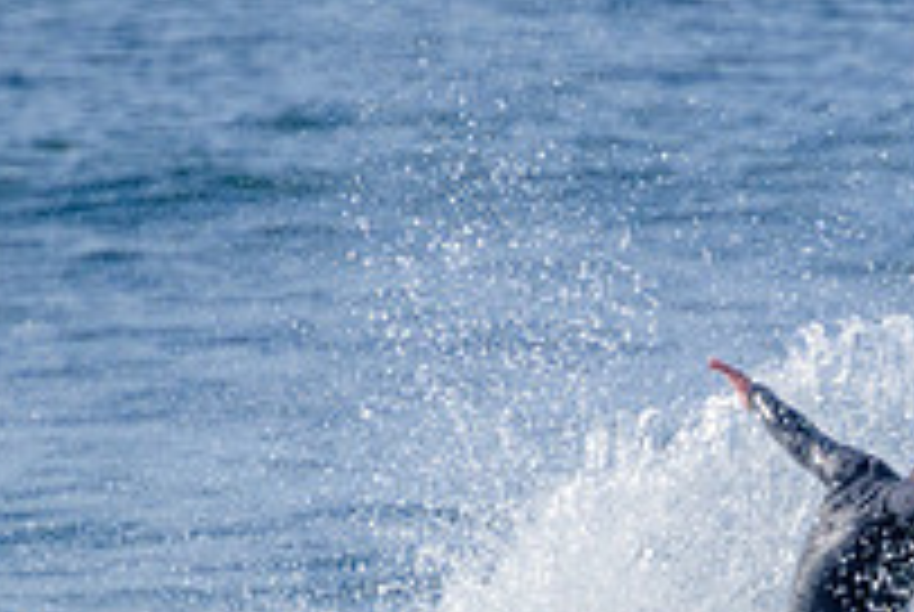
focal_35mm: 2282
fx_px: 58021
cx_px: 991
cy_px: 830
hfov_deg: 0.9
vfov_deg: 0.6
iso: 720
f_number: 11
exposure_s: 1/2000
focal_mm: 800
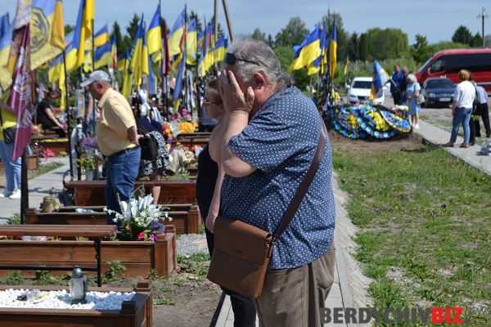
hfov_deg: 31.9
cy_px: 164
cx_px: 246
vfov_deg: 21.6
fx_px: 859
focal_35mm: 63
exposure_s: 1/250
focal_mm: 42
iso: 100
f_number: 8
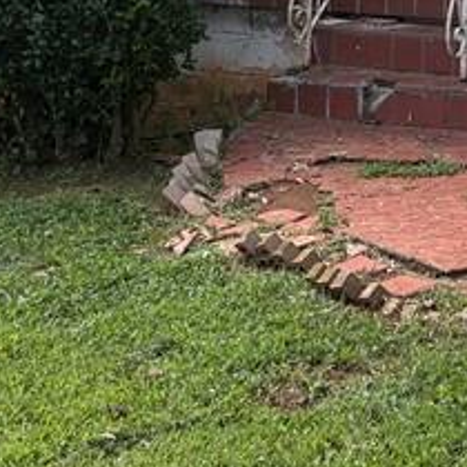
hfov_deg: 15.0
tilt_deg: +6.9
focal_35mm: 112
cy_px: -378
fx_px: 1709
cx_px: 578
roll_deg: -0.7
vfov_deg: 13.8
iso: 64
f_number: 1.6
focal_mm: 5.96
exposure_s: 1/830
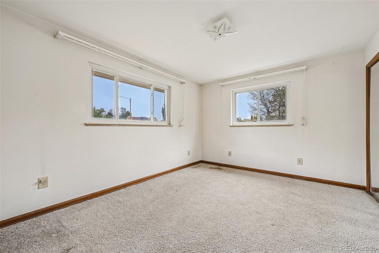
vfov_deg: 81.2
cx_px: 190
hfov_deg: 104.3
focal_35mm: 14
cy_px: 126
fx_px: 147
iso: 320
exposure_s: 1/15
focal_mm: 14
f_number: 11
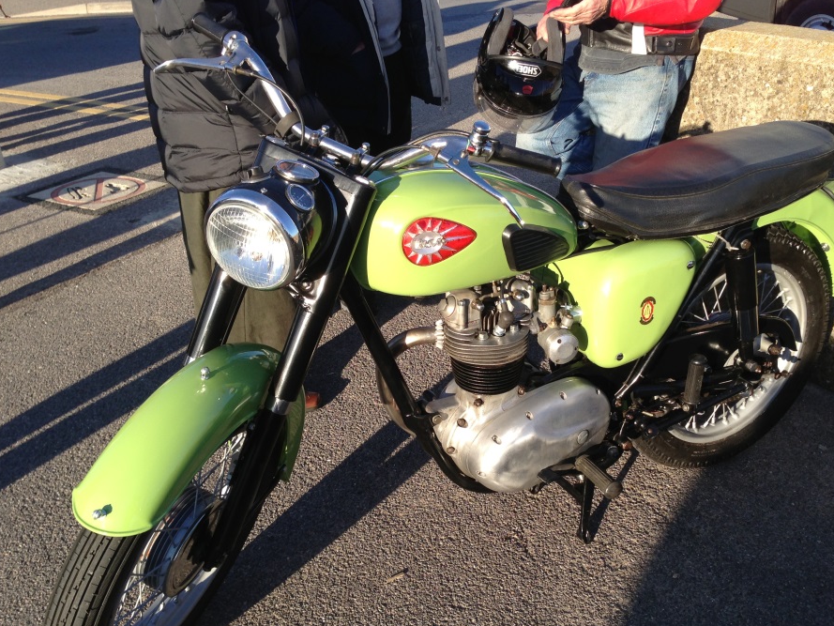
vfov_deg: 37.7
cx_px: 462
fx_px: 916
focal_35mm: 38
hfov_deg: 48.9
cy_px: 351
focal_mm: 4.13
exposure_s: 1/547
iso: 50
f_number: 2.4
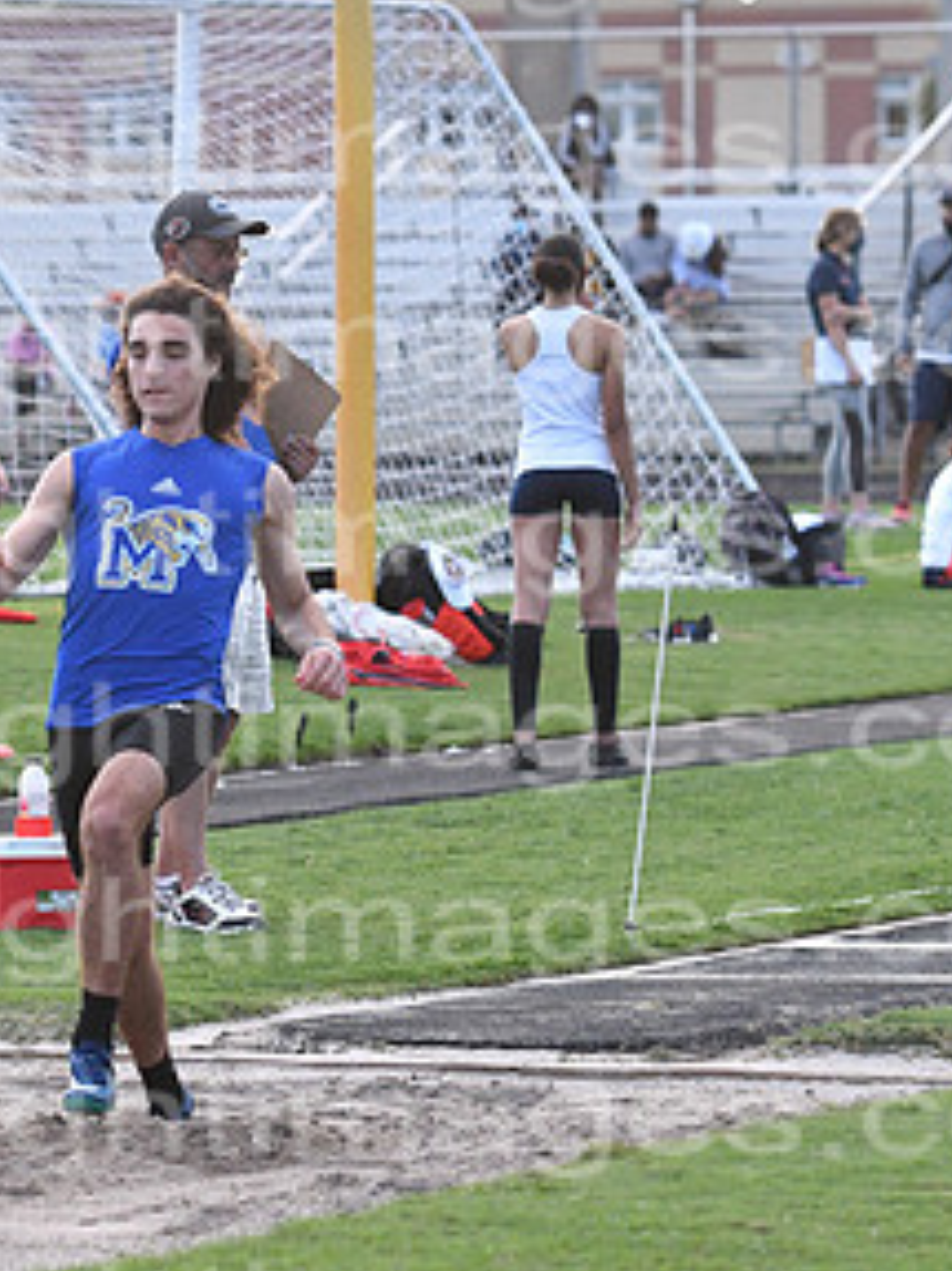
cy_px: 640
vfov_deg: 6.2
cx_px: 173
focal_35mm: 321
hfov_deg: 4.6
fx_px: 11780
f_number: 4
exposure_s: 1/5000
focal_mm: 110
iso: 1250
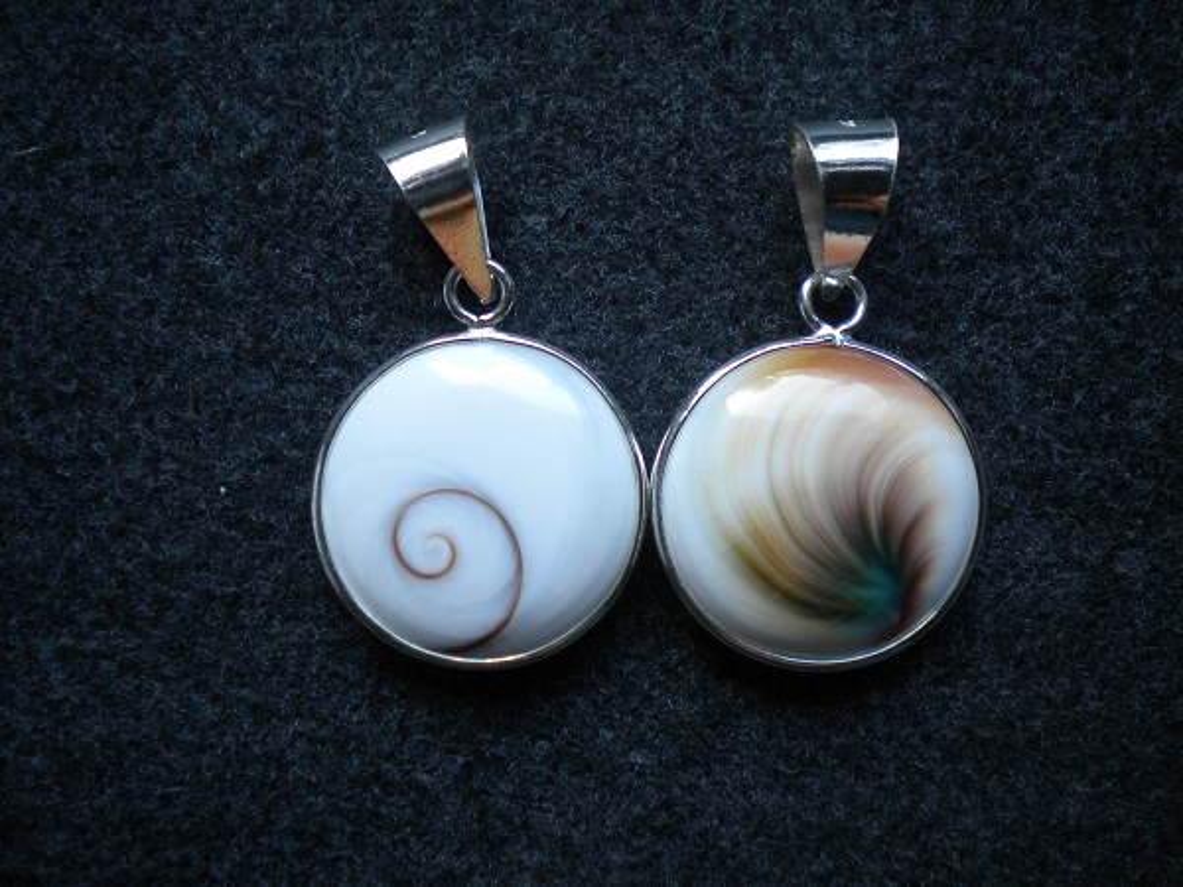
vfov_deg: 35.1
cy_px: 444
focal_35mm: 41
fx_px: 1401
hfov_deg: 45.8
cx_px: 592
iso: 80
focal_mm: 7.4
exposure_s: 1/101
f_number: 3.5
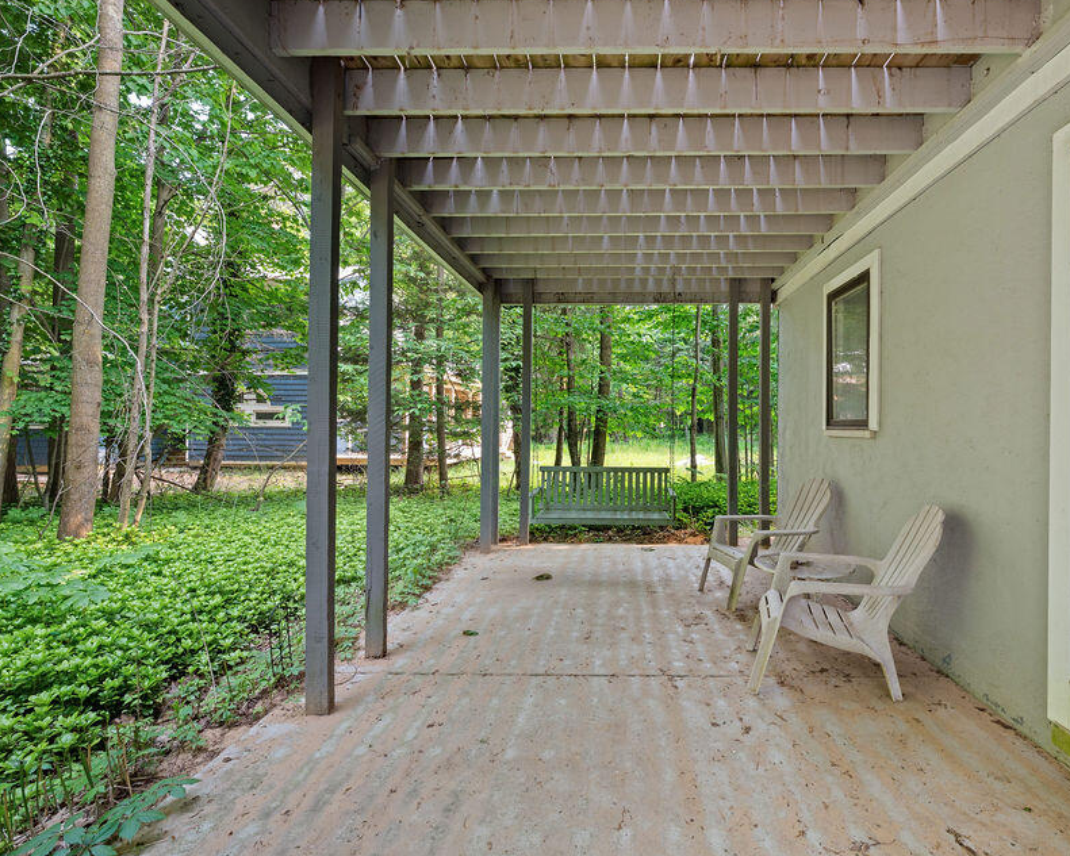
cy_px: 420
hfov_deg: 88.9
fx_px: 538
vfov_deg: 77.0
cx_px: 621
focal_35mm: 17
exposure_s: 1/2
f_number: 10
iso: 250
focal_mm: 14
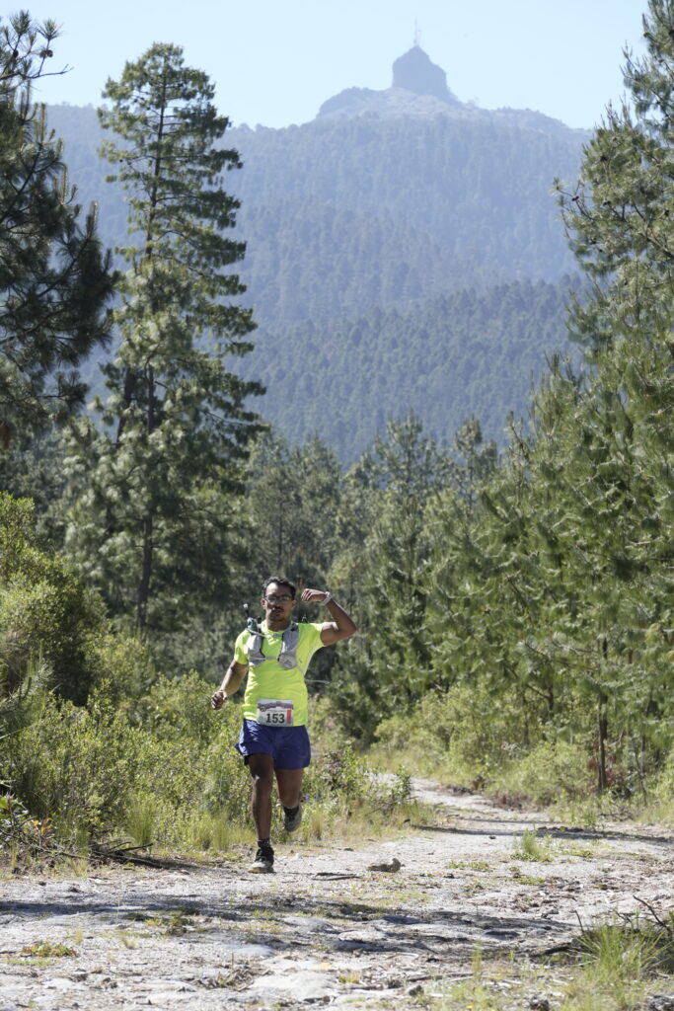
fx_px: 6442
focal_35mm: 230
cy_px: 506
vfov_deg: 9.0
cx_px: 337
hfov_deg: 6.0
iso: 400
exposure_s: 1/400
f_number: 9
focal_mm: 153
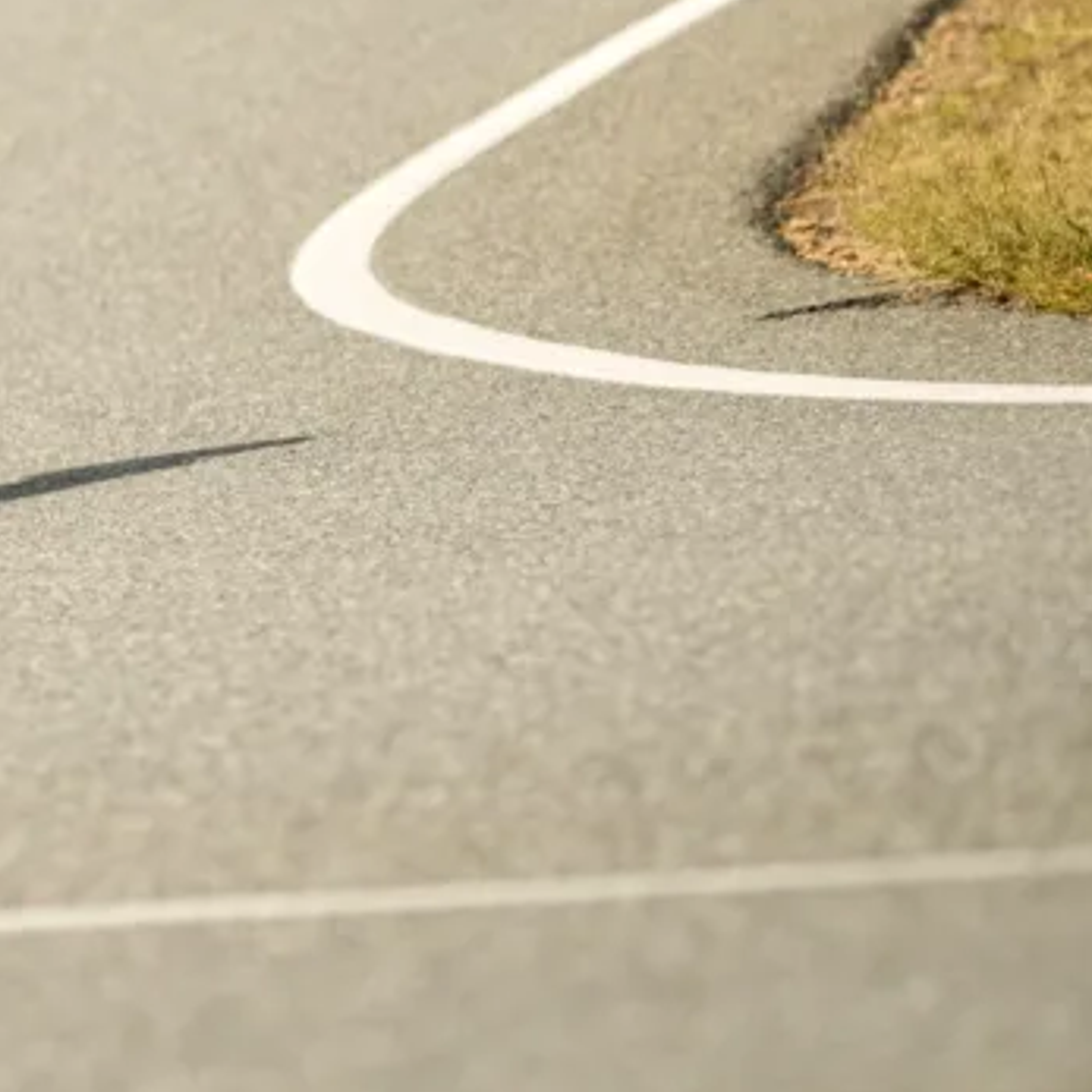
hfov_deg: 2.3
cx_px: -255
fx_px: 26696
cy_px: 58
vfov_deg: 2.3
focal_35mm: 748
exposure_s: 1/2000
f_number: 6.3
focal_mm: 298
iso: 800
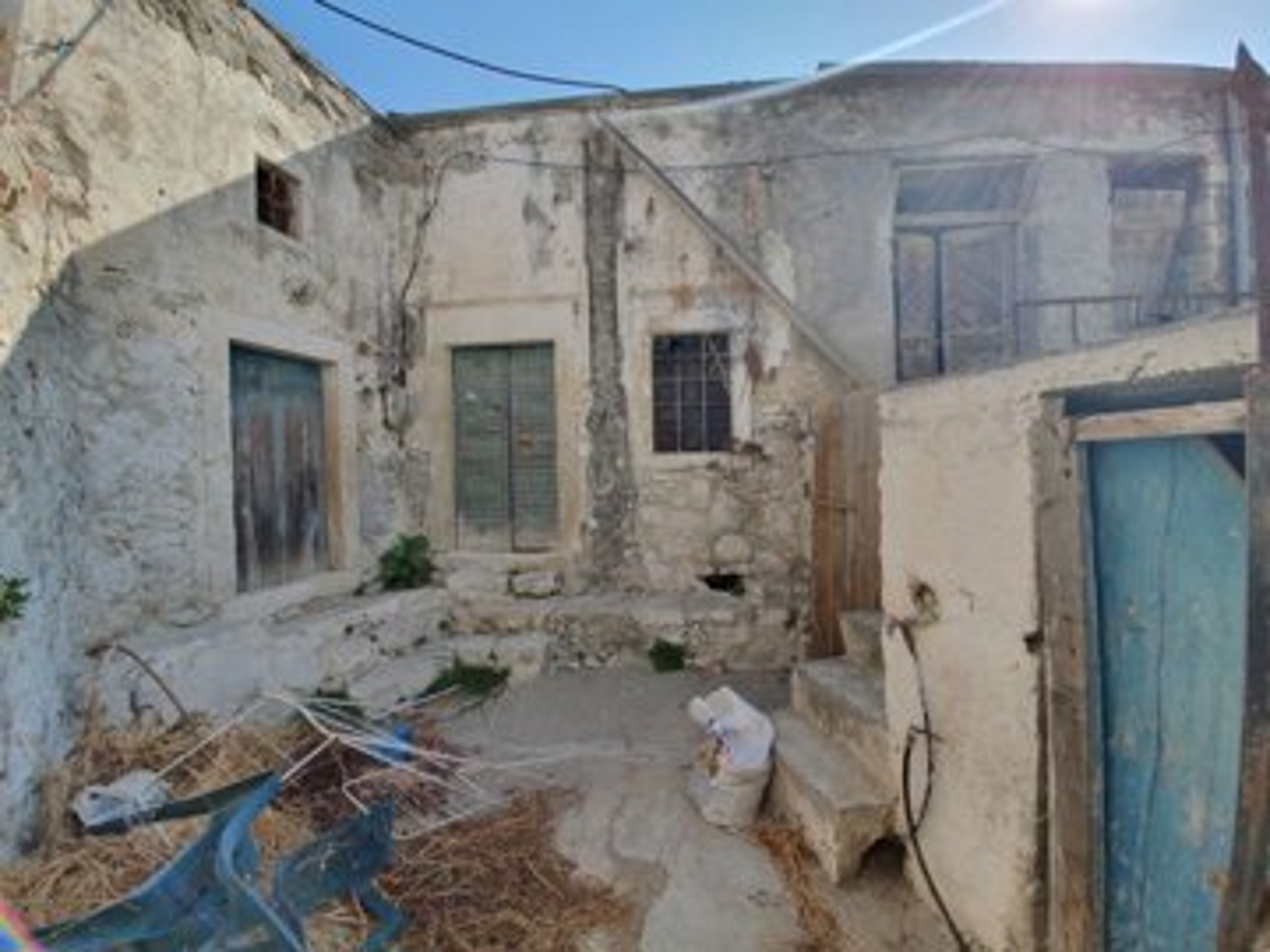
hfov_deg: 106.2
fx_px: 477
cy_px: 476
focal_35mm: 13
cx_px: 635
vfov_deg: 89.9
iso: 50
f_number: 2.2
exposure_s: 1/858
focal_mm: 1.8
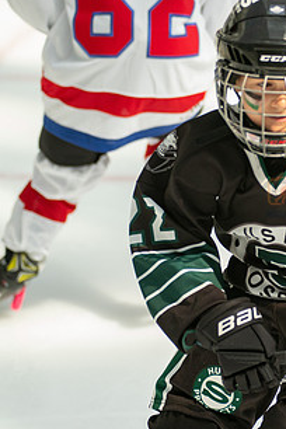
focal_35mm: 298
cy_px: 196
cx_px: 328
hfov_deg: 4.6
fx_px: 3551
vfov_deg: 6.9
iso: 1600
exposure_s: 1/2500
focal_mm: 157
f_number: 3.5
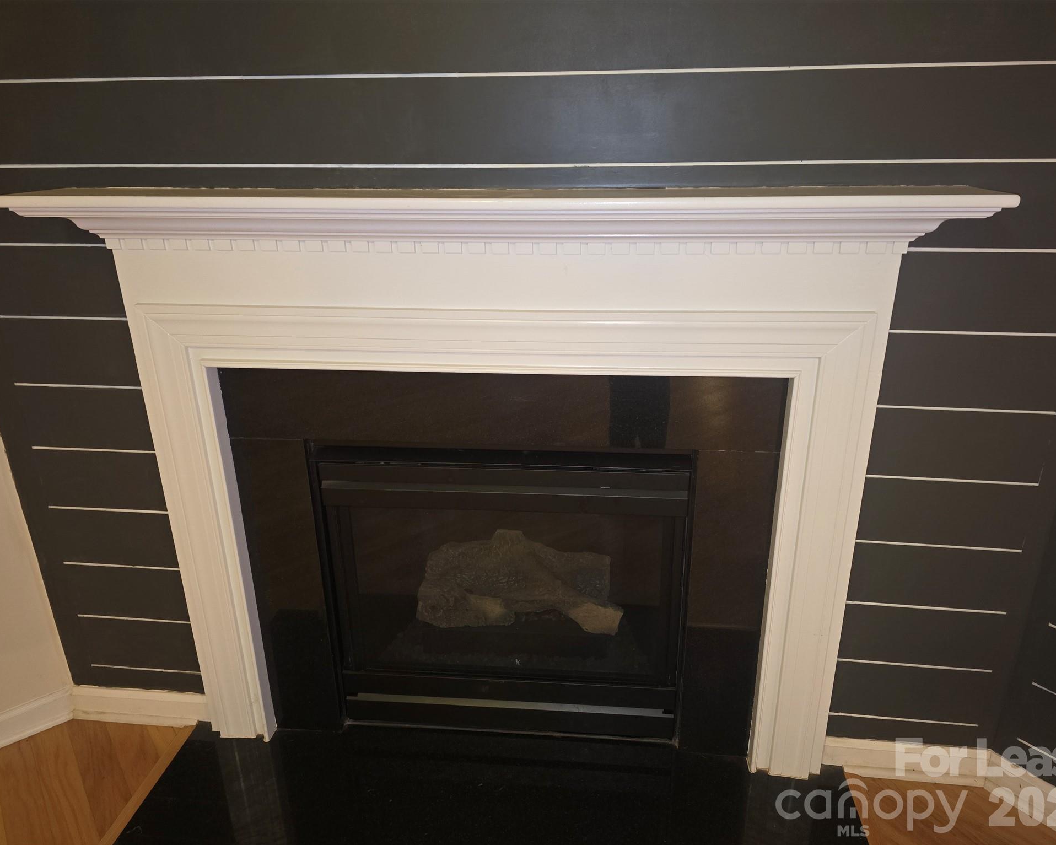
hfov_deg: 70.3
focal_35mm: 24
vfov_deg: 58.8
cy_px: 423
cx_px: 543
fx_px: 750
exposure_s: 1/12
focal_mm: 6.3
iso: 400
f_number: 1.7
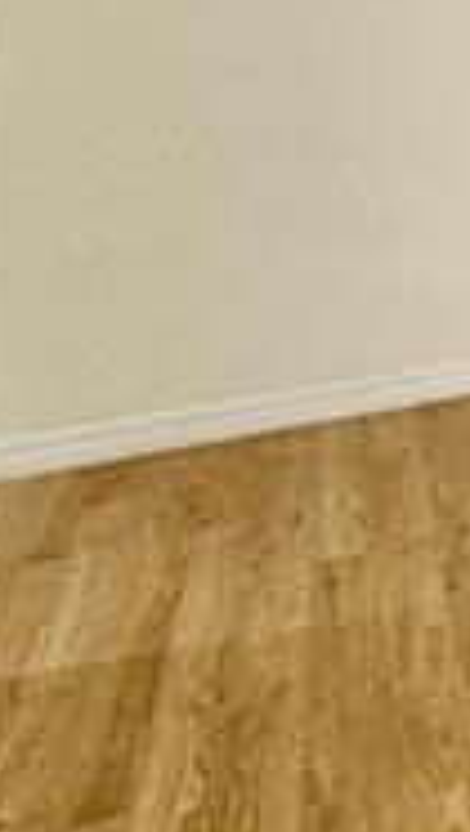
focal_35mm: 63
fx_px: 1392
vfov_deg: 30.7
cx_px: 1262
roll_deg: +1.6
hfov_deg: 12.6
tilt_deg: -3.3
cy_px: -18
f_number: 2.2
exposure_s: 1/60
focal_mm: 2.22
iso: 250
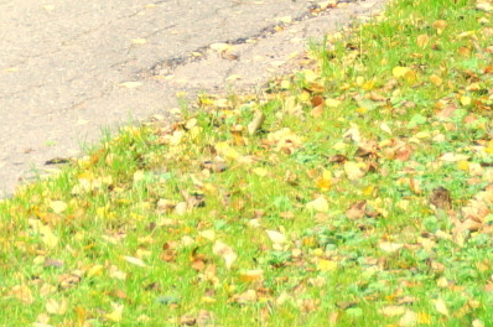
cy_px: -400
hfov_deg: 7.2
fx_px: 3861
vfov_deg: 4.7
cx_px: -161
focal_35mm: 282
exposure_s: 1/60
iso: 160
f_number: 5.6
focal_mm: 39
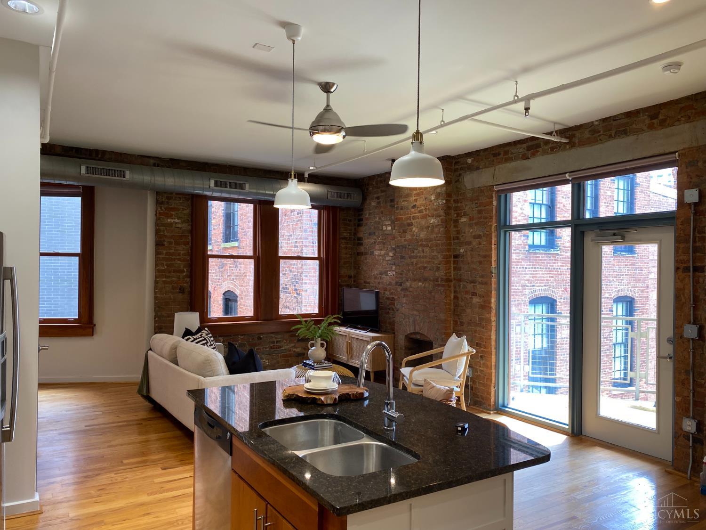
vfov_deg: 53.1
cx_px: 353
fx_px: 530
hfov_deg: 67.3
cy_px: 265
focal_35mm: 26
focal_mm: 4.25
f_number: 1.8
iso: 80
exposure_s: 1/120
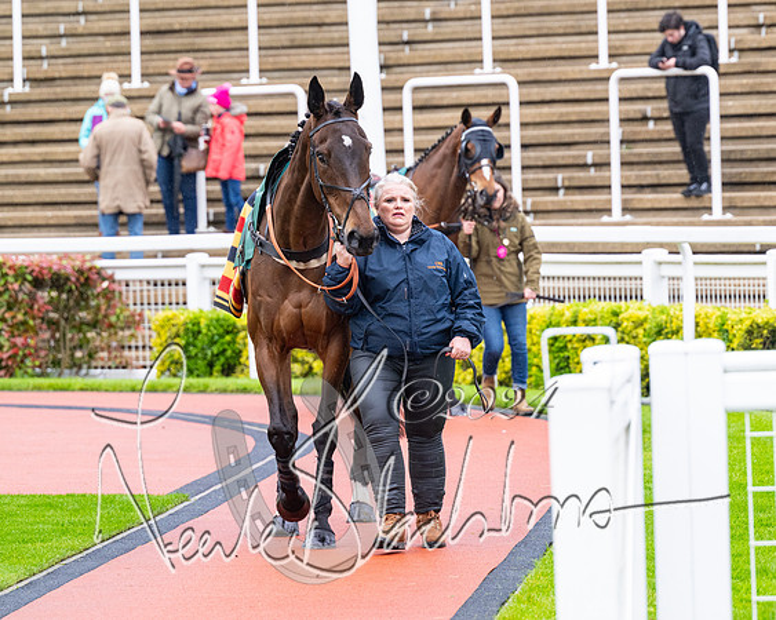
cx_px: 460
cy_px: 257
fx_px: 5706
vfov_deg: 6.2
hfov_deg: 7.8
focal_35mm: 249
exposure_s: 1/500
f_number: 5
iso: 1000
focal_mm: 185
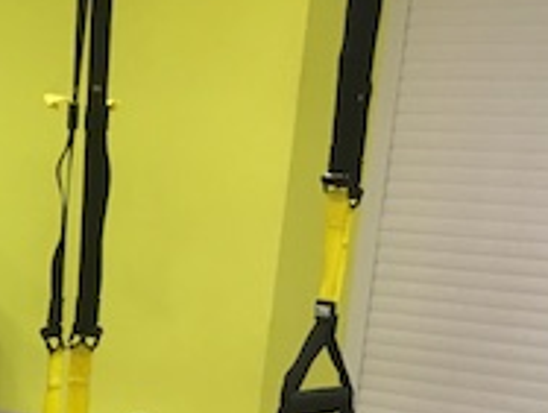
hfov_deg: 17.8
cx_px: -261
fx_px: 1570
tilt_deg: -15.5
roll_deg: +0.3
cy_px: 568
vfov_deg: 14.3
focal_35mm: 99
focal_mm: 4.15
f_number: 2.2
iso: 100
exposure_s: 1/33
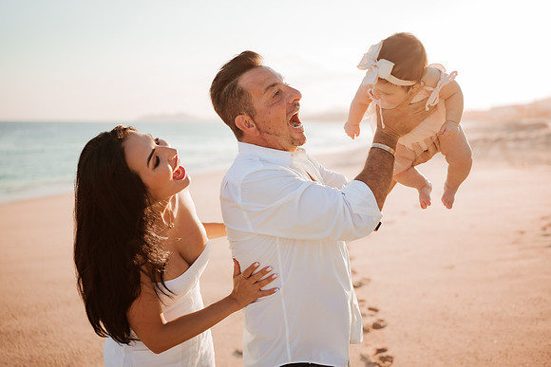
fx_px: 577
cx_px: 276
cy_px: 184
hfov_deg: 51.0
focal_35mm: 38
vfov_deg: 35.3
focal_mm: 35
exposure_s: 1/3200
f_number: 1.8
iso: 100
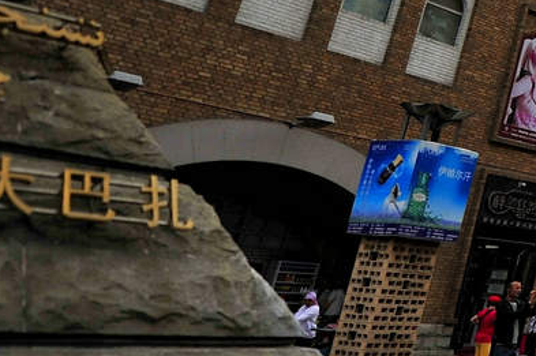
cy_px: 14
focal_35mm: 57
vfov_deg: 22.9
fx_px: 848
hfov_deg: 20.5
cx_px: 1020
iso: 200
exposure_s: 1/8000
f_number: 2.8
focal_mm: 14
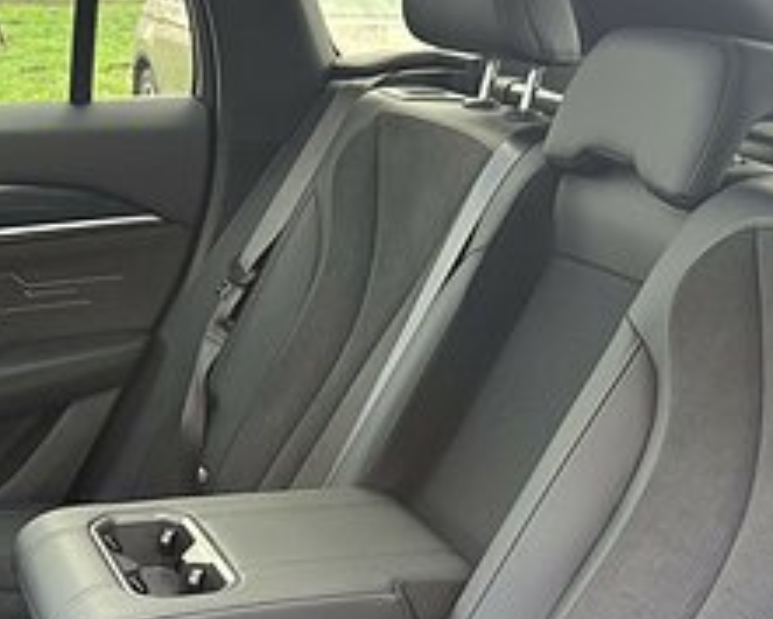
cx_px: 381
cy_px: 519
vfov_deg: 25.7
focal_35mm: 58
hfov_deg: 32.5
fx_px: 1327
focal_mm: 6.76
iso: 200
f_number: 1.78
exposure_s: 1/72
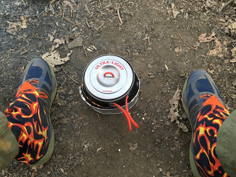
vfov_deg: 48.2
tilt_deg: -70.3
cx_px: 118
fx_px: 198
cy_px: 88
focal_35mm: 29
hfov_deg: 61.7
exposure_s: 1/30
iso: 80
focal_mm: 4.15
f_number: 2.2
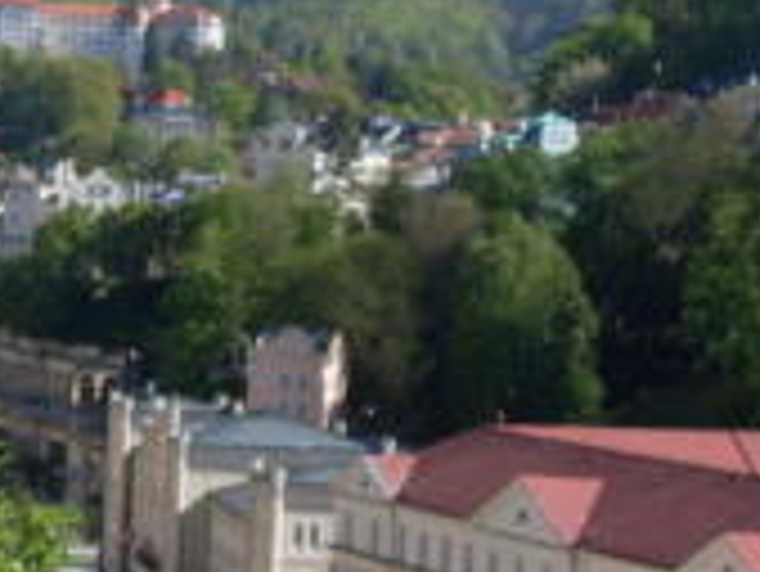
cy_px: 354
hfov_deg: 11.0
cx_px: -130
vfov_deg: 8.4
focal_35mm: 177
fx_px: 3889
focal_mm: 9.9
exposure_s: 1/750
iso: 80
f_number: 3.4
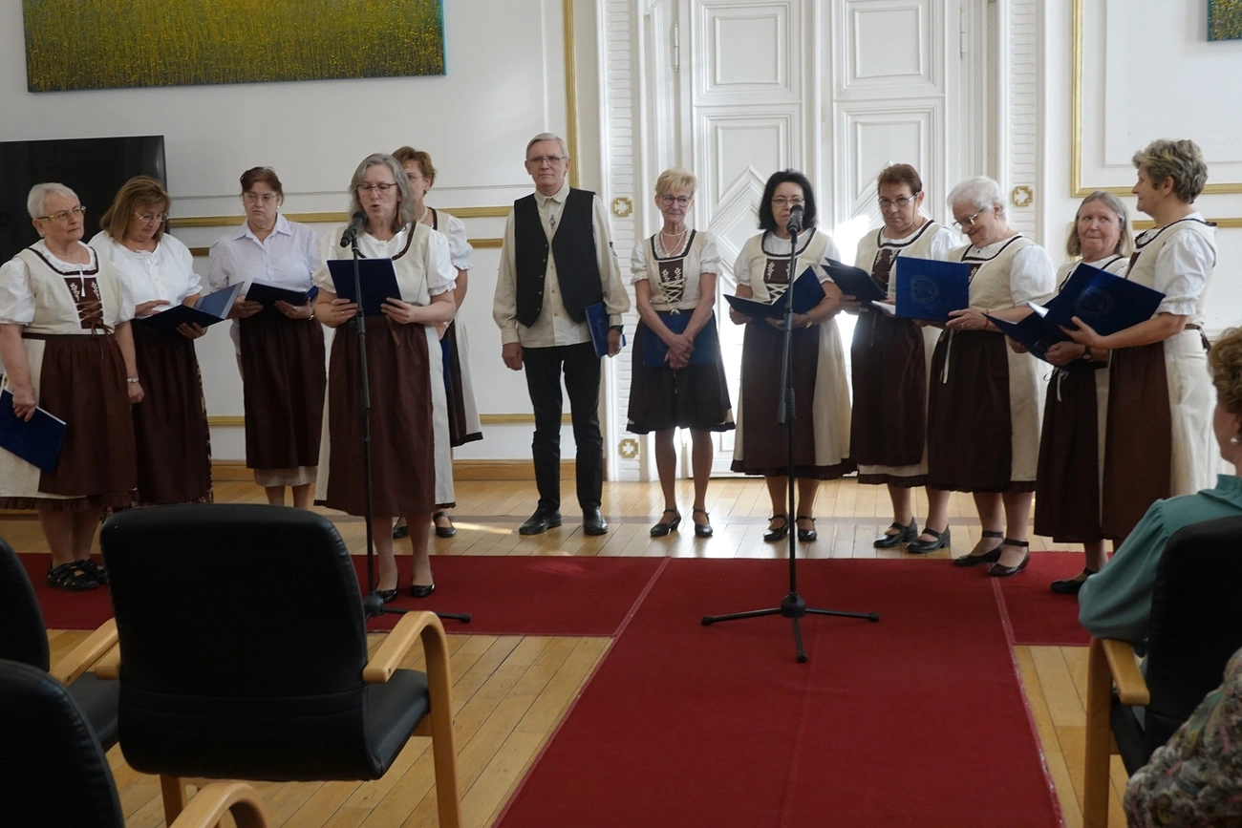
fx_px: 1587
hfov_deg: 42.7
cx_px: 621
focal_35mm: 46
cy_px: 414
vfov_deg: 29.3
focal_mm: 17.19
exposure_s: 1/100
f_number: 4
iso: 1000
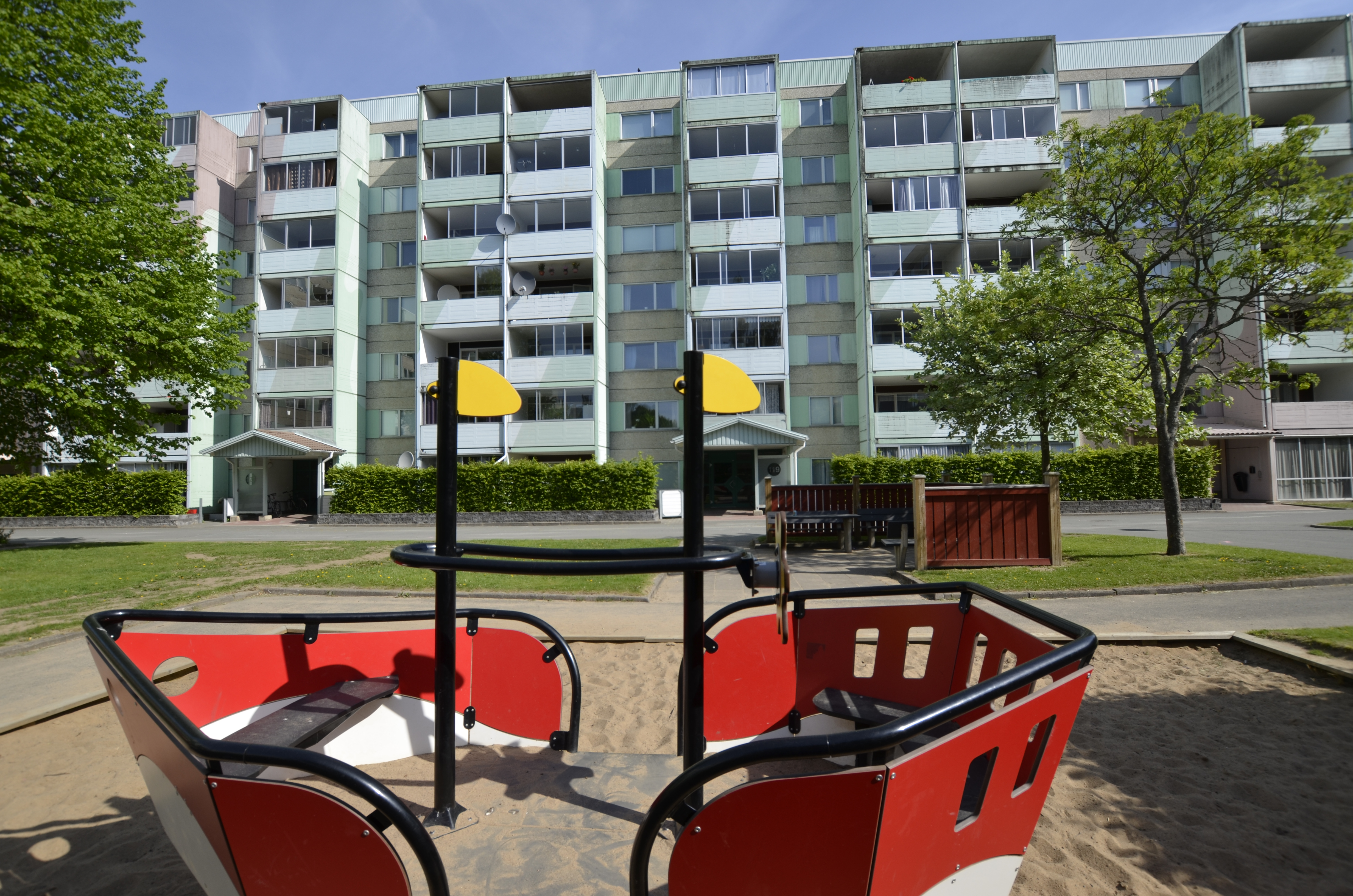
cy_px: 448
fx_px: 563
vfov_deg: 77.1
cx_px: 676
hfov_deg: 100.5
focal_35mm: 15
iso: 110
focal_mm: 10
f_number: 8
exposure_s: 1/250
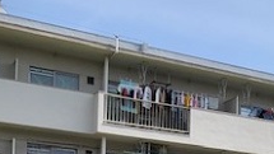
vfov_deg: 12.9
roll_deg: -0.7
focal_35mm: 88
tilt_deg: +0.9
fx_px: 639
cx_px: 389
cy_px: 246
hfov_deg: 21.1
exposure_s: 1/1656
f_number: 1.8
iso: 20
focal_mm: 3.99
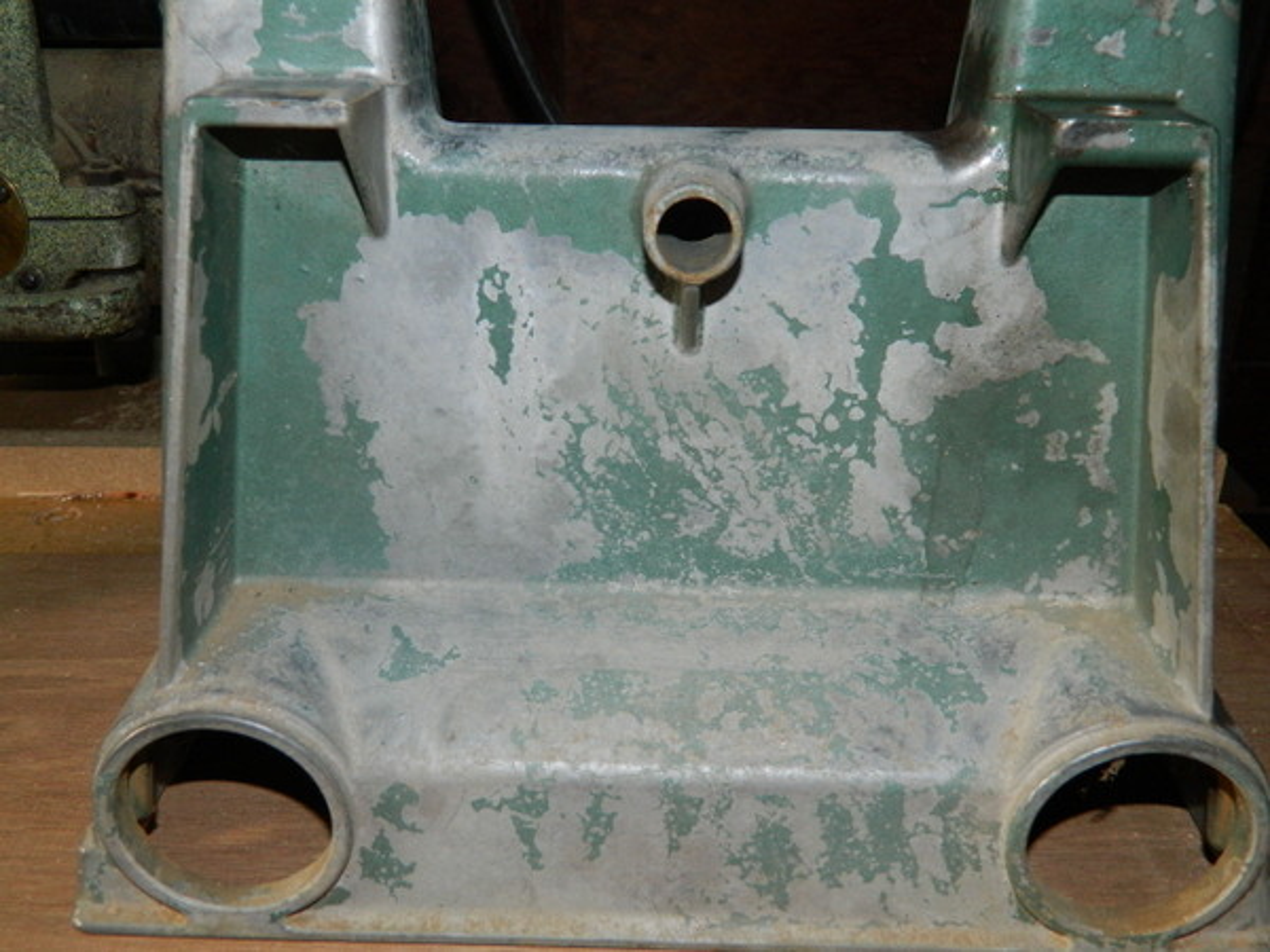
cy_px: 476
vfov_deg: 40.7
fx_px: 1284
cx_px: 635
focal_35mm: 35
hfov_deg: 52.6
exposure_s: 1/40
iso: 200
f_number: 3.3
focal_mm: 6.2
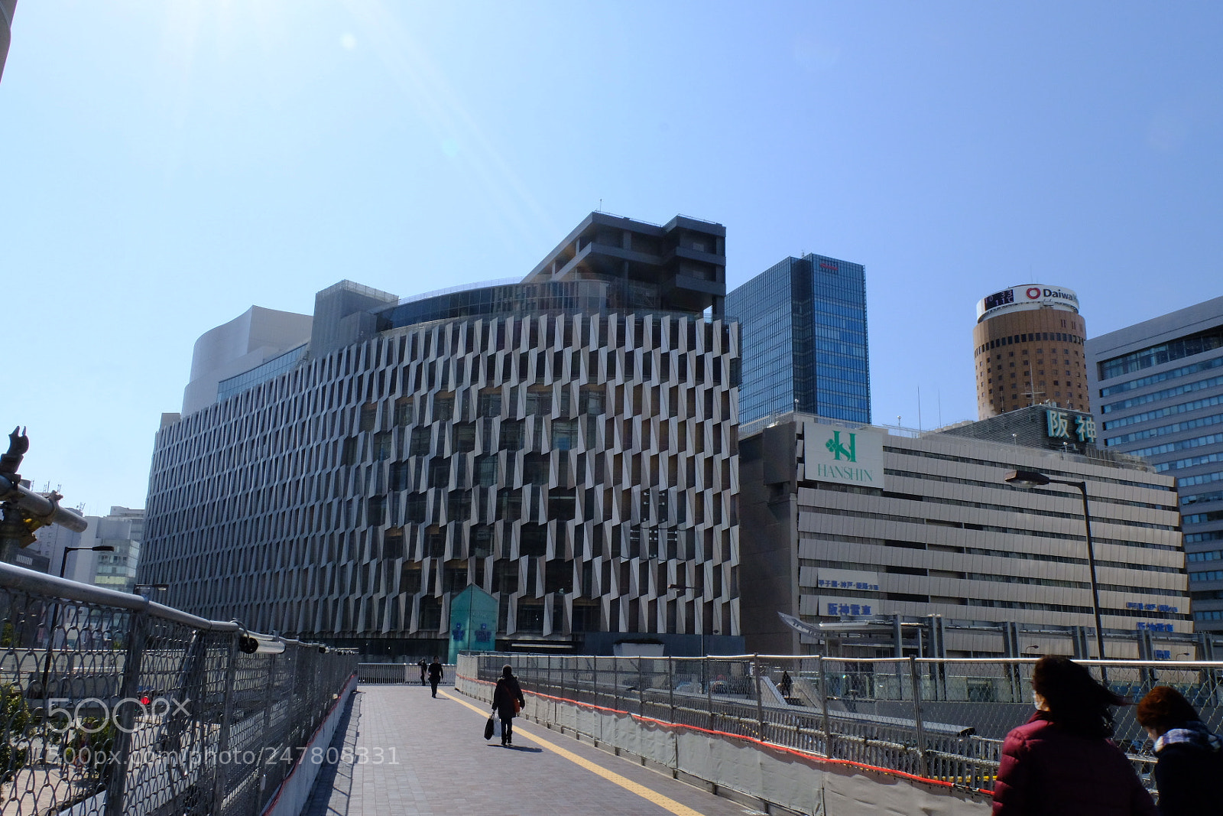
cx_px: 612
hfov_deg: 63.7
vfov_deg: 45.0
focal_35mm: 29
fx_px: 985
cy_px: 408
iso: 1250
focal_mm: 19.2
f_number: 22
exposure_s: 1/125
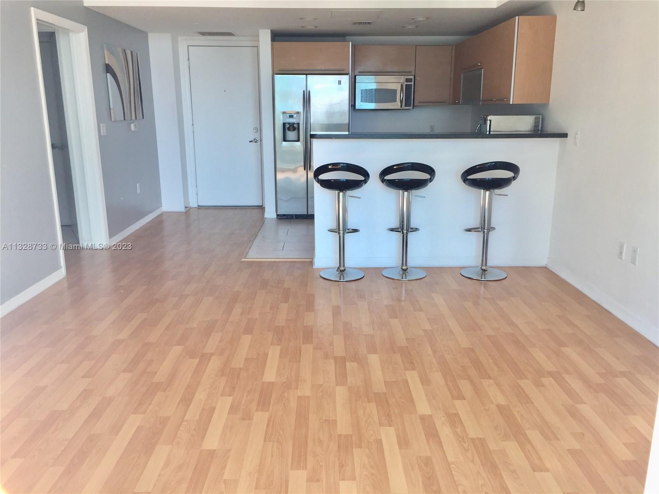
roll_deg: +0.4
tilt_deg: -13.7
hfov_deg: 61.7
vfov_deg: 48.2
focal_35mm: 29
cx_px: 330
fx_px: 552
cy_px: 247
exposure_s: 1/120
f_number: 2.2
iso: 32
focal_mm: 4.15
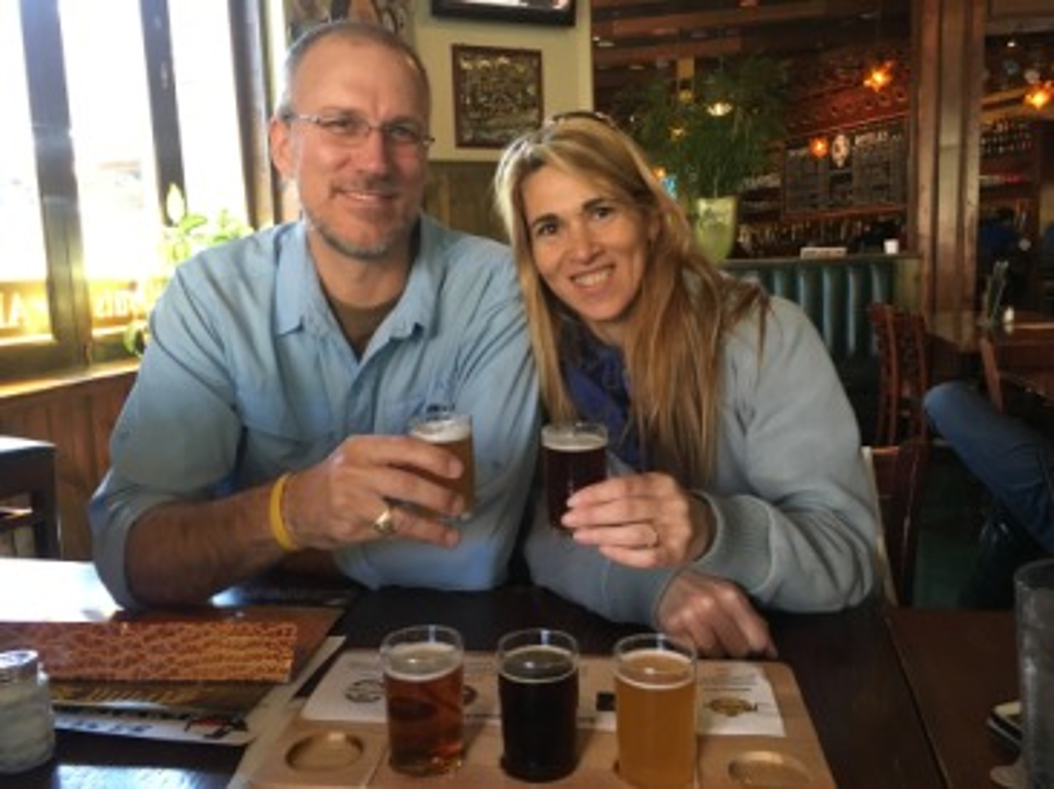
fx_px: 882
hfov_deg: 61.7
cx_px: 527
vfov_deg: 48.2
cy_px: 394
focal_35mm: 29
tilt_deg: -8.4
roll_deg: +2.8
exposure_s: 1/30
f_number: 2.2
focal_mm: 4.15
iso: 200
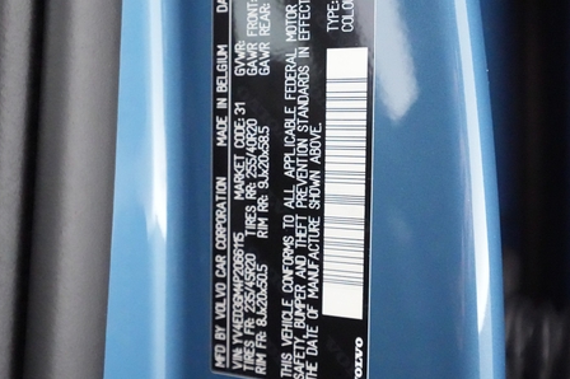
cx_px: 271
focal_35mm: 40
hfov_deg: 48.5
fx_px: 633
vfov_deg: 33.2
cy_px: 146
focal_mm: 28
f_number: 5
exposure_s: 1/125
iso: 32000
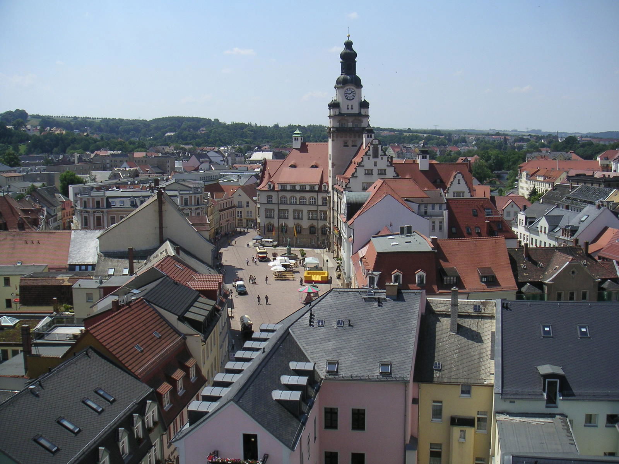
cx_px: 310
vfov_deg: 37.7
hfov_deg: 49.0
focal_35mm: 38
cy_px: 232
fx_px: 680
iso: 50
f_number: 6.7
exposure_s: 1/180
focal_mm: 6
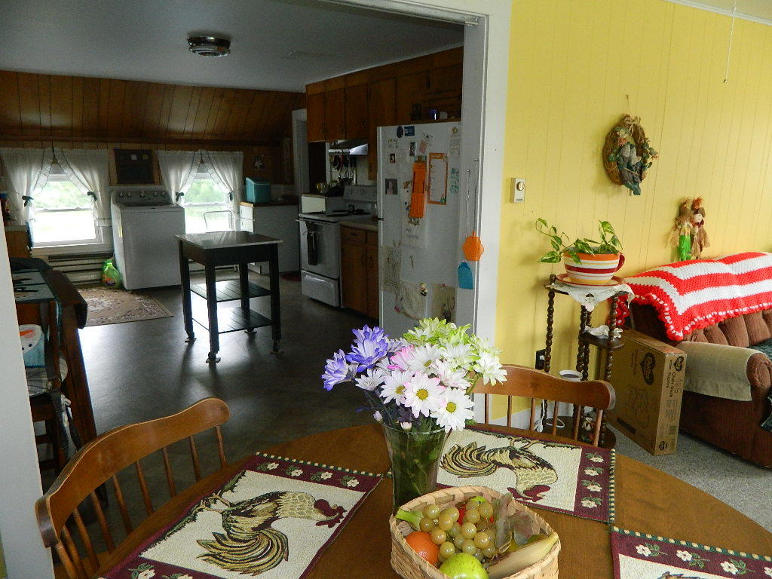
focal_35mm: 25
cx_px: 386
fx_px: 558
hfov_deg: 69.4
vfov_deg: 54.9
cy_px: 290
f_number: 3.1
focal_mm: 4.5
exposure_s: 1/30
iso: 200
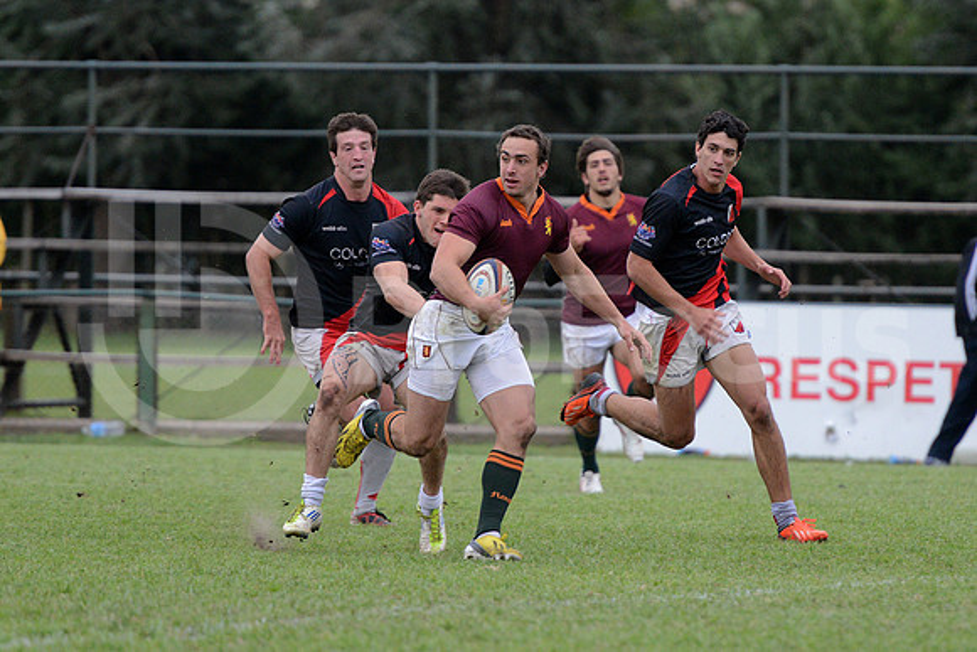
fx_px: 7329
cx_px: 488
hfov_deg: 7.6
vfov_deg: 5.1
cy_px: 326
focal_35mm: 270
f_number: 4
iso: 3200
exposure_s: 1/500
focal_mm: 270
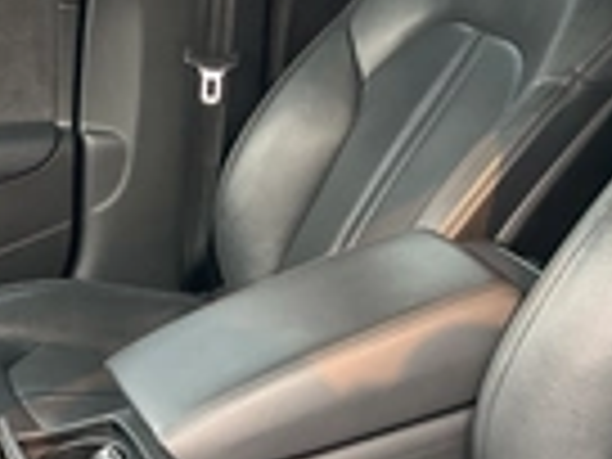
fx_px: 1503
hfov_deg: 22.9
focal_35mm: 85
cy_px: 450
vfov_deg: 17.0
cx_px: 216
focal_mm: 3
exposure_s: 1/122
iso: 64
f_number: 1.8
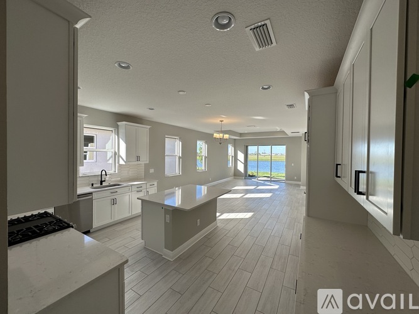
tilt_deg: -1.6
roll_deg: -0.7
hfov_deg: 102.1
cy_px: 157
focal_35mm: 14
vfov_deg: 85.7
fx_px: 169
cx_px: 210
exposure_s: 1/371
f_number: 2.2
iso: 40
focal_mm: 2.22
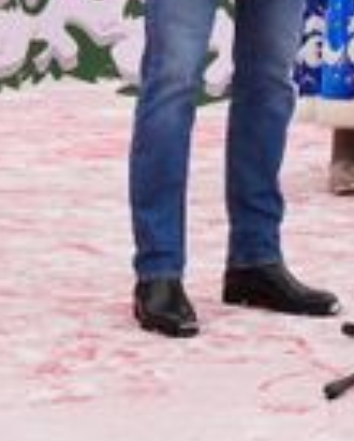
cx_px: 352
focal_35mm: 182
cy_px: -19
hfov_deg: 8.5
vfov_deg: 10.5
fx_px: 2378
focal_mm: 38
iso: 640
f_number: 6.3
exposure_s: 1/320
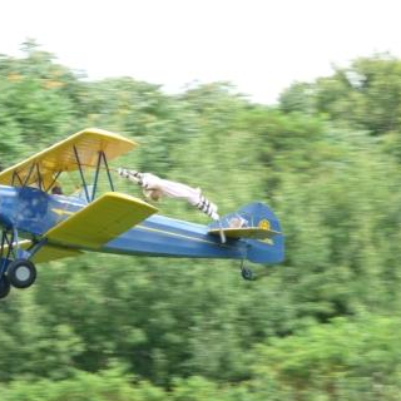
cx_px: 128
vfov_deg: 5.0
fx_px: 4548
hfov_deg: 5.0
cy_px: 202
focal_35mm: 347
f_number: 4.9
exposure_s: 1/125
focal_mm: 47
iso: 125
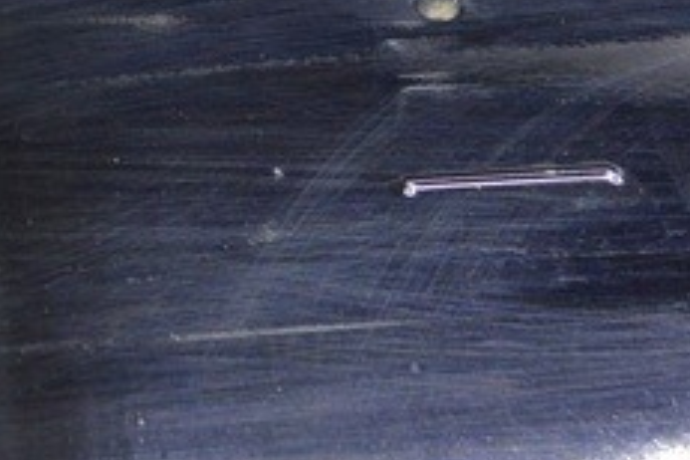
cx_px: -194
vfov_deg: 9.2
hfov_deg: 13.6
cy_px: -175
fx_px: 2798
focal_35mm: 146
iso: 400
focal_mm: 22
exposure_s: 1/80
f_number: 4
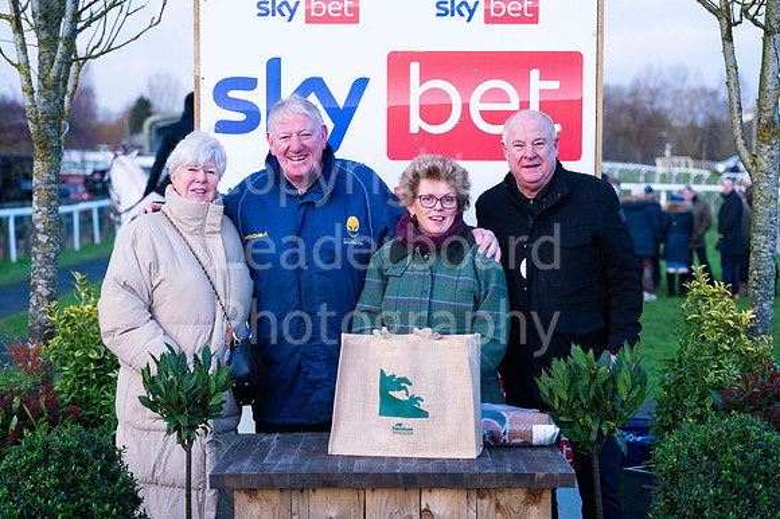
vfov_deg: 19.4
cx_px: 390
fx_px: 1516
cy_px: 260
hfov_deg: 28.9
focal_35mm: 70
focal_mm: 70
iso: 1250
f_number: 3.5
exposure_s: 1/1250
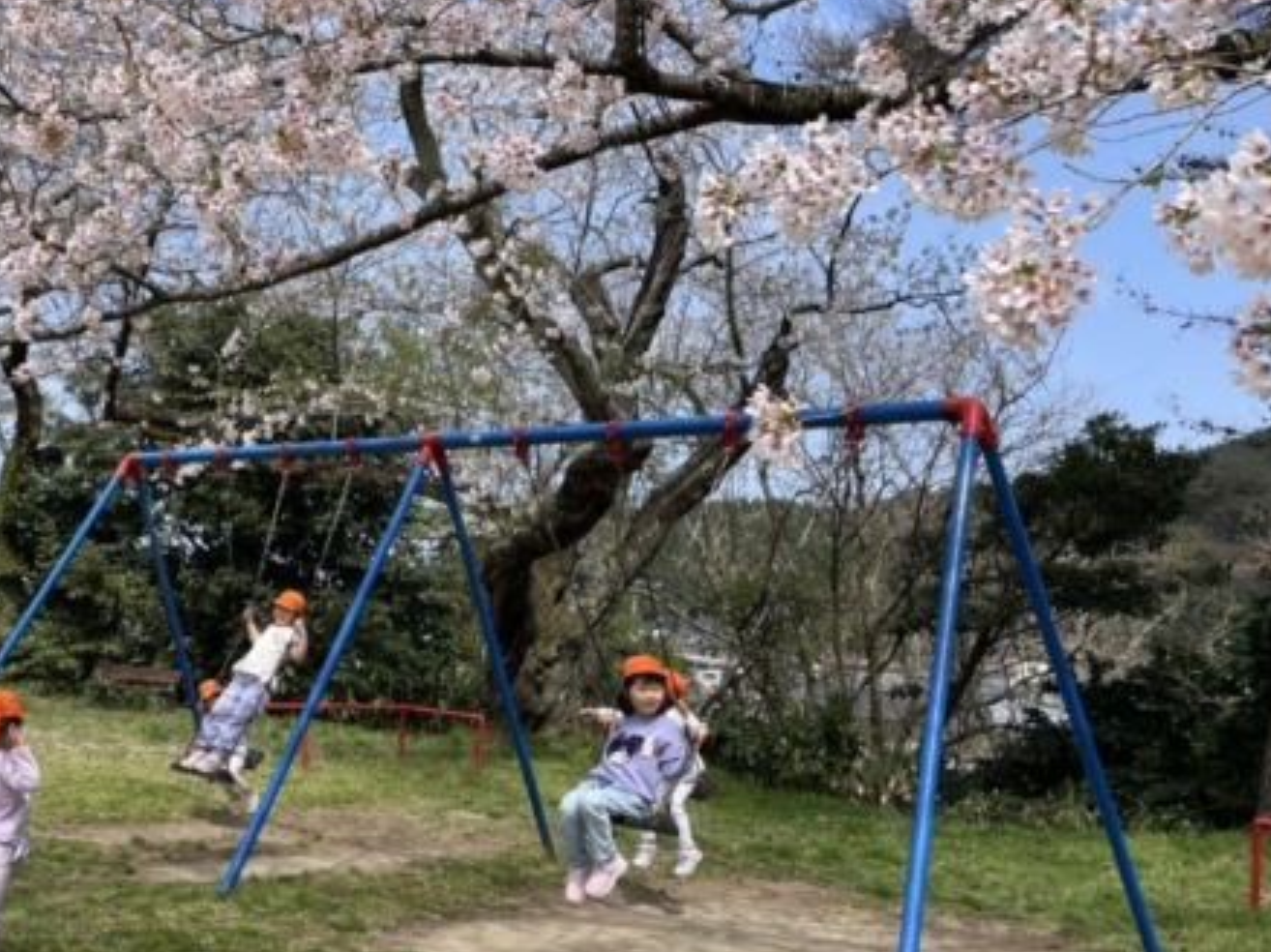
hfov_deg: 47.6
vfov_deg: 37.7
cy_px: 514
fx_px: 1394
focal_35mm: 38
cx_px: 354
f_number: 1.6
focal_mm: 4.2
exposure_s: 1/2132
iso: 32
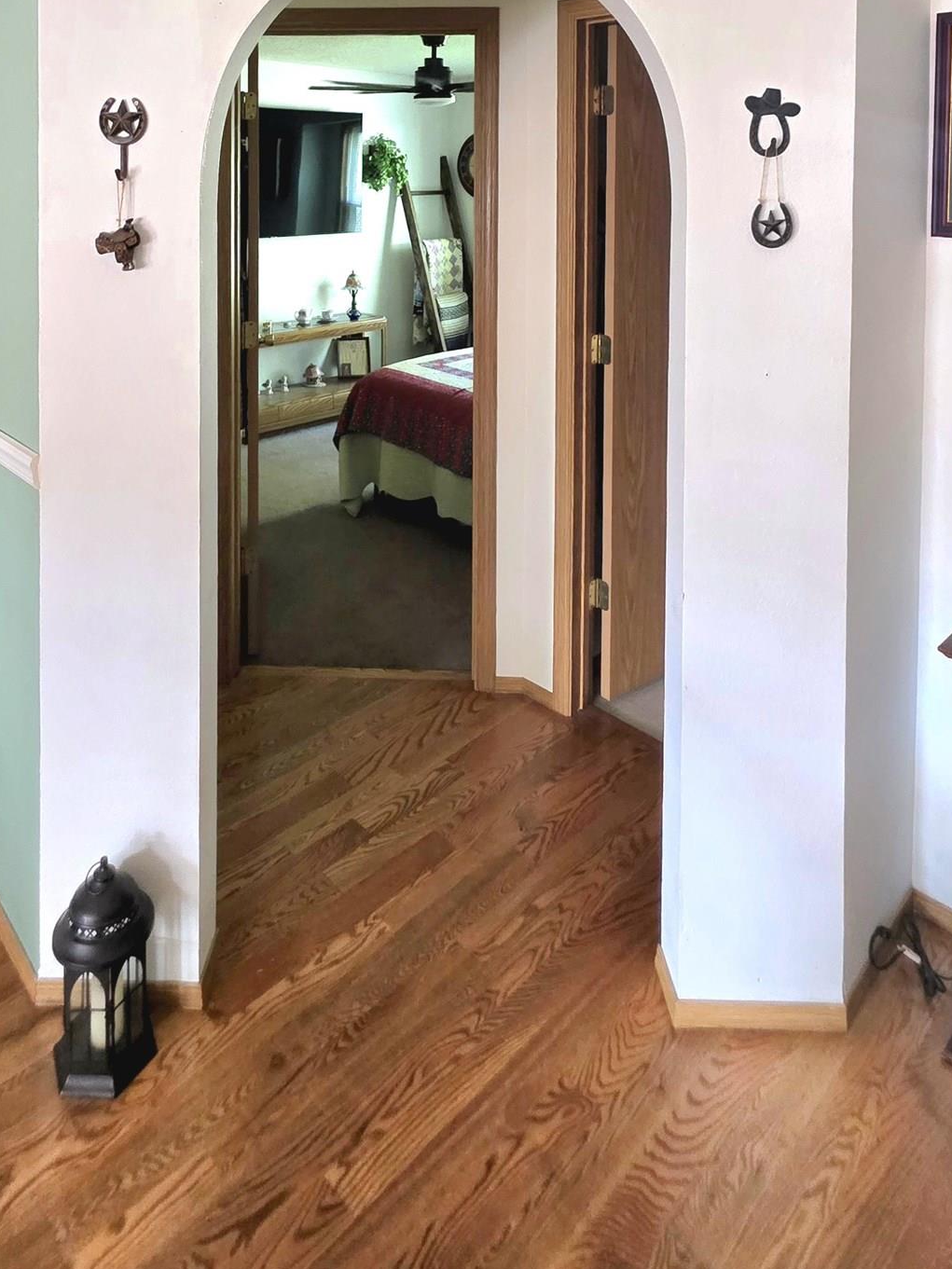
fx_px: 807
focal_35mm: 22
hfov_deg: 60.9
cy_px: 200
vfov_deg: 66.9
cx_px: 412
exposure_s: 1/60.2
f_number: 1.9
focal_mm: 2.2
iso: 400
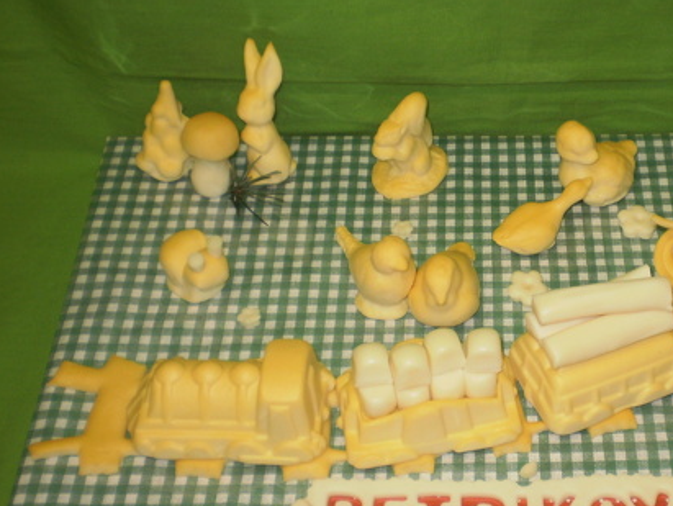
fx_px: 1362
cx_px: 509
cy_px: 259
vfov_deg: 21.0
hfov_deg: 27.4
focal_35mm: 70
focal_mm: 7.4
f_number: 3.5
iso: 125
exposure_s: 1/40
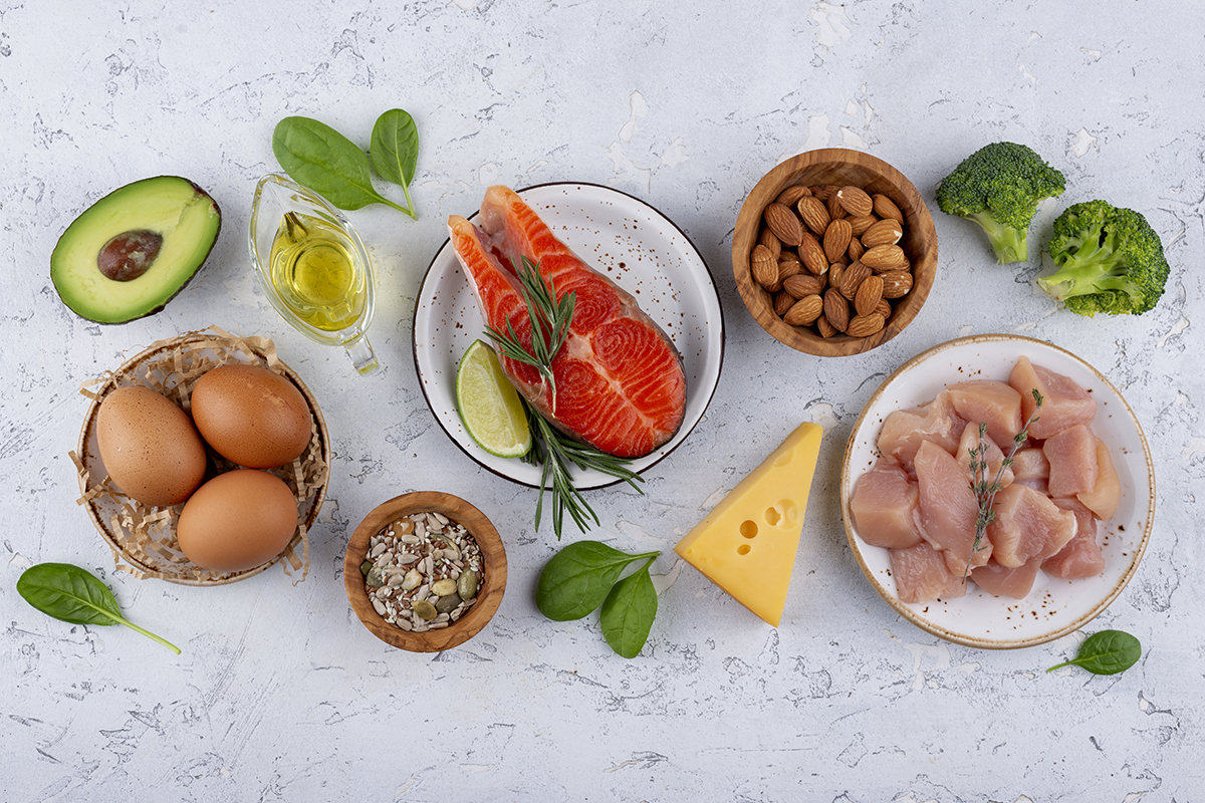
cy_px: 402
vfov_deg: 27.0
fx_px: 1673
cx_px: 602
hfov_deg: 39.6
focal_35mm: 50
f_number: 9
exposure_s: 1/100
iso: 100
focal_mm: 50
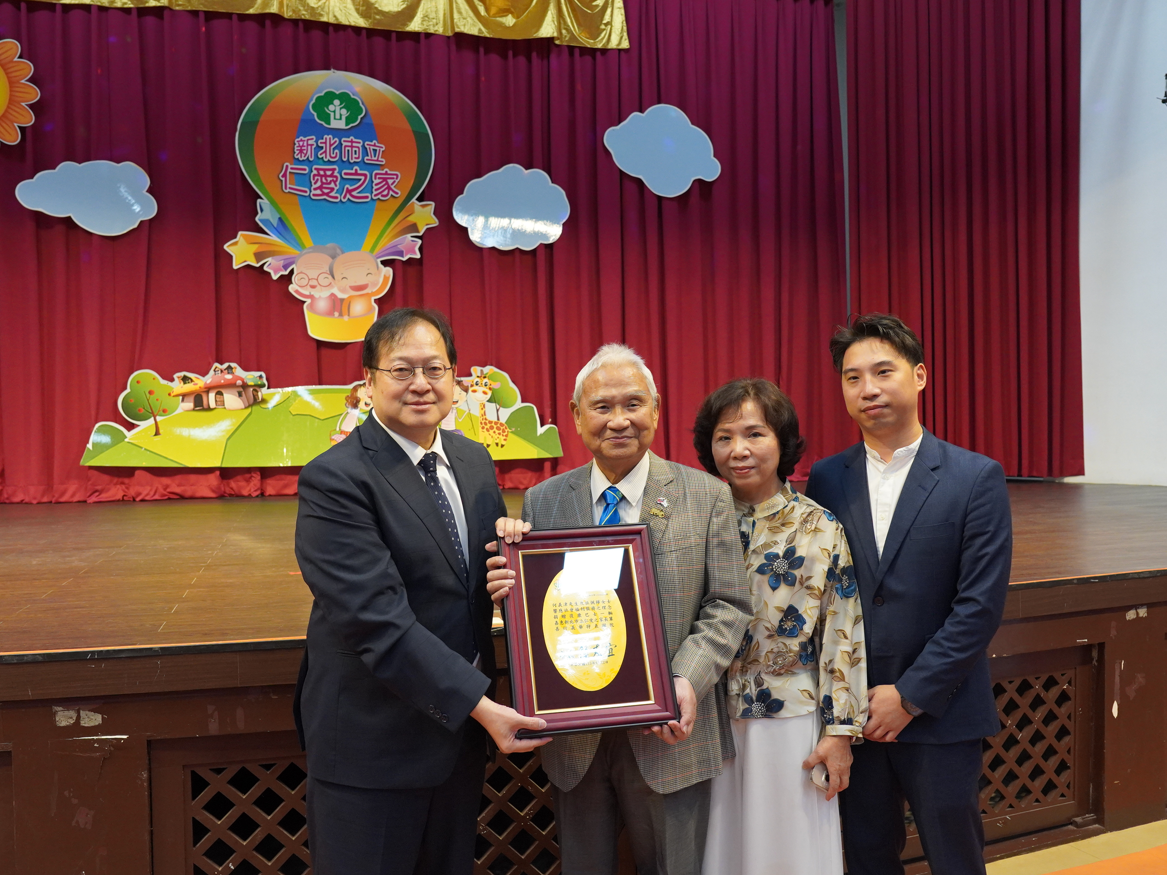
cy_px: 451
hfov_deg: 62.4
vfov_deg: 48.9
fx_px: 963
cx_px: 578
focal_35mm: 29
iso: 1600
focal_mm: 17
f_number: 4
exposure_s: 1/160
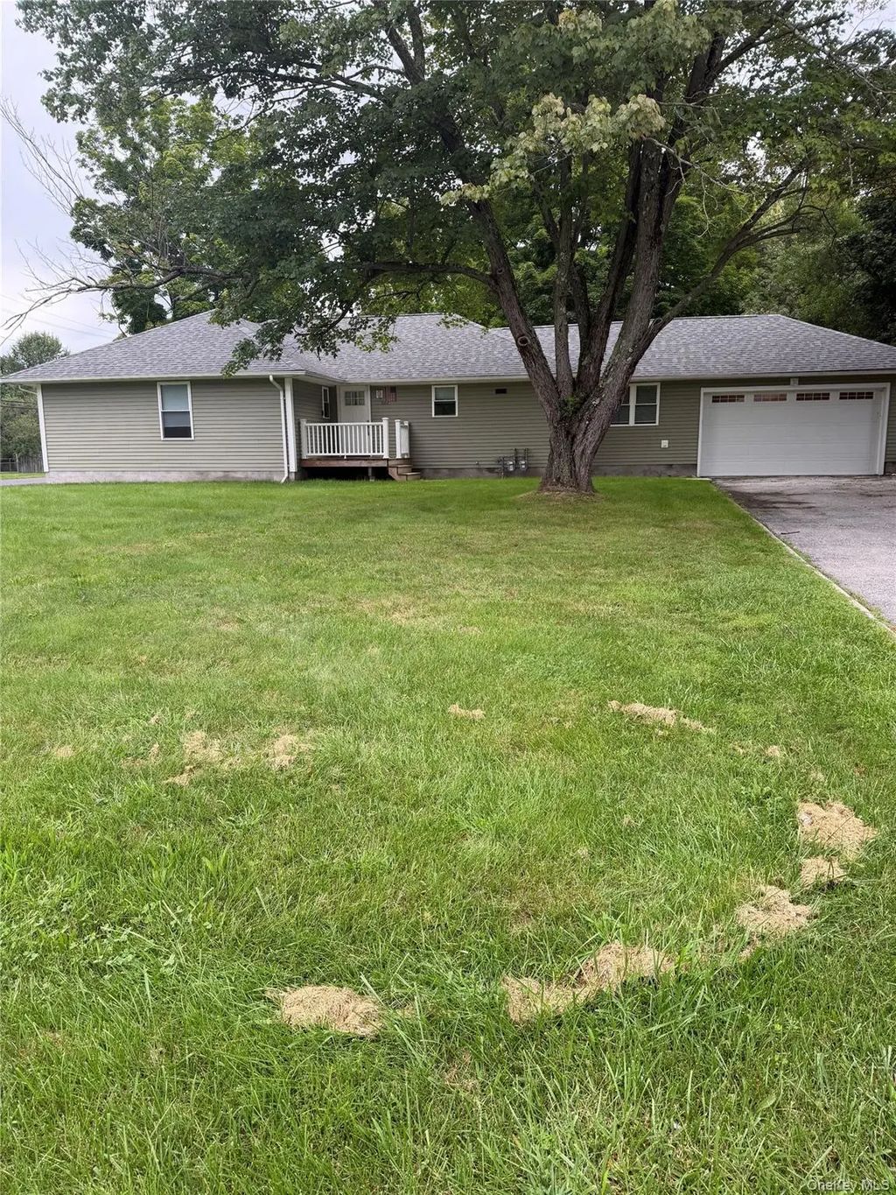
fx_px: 828
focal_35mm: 24
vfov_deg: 71.6
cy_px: 598
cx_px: 448
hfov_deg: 56.8
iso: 80
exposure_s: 1/179
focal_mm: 6.76
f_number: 1.78
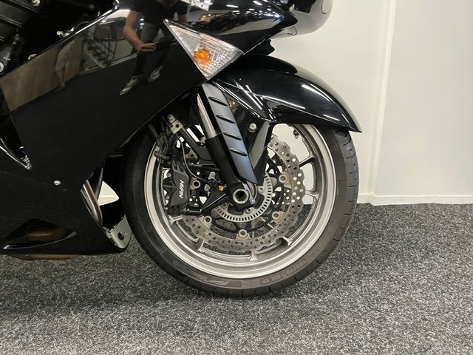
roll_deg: +0.8
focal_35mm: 26
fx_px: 355
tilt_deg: -14.6
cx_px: 236
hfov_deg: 67.3
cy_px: 178
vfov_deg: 53.1
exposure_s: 1/50
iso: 500
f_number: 1.6
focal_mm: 5.1
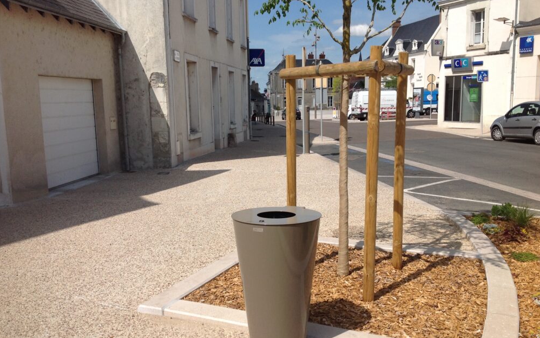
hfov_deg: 51.5
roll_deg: -1.1
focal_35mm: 38
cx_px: 275
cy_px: 188
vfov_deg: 33.6
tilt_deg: -11.1
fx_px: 559
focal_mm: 4.28
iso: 50
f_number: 2.4
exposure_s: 1/3030
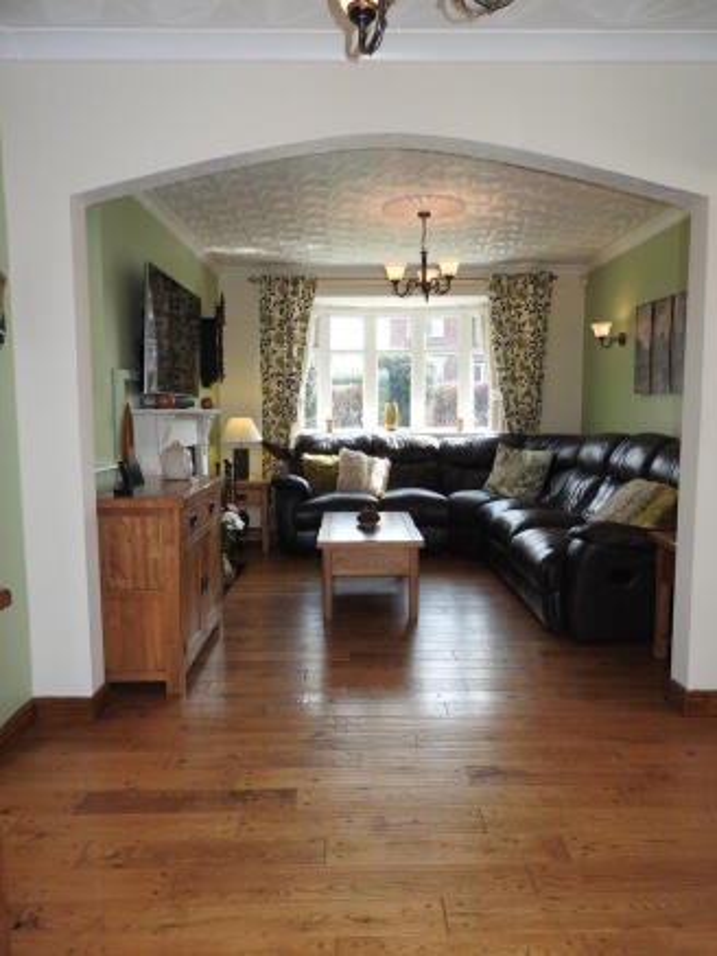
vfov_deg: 71.6
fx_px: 662
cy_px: 478
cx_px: 358
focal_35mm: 24
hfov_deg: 56.8
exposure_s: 1/80
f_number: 3.3
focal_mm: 4.3
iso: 100
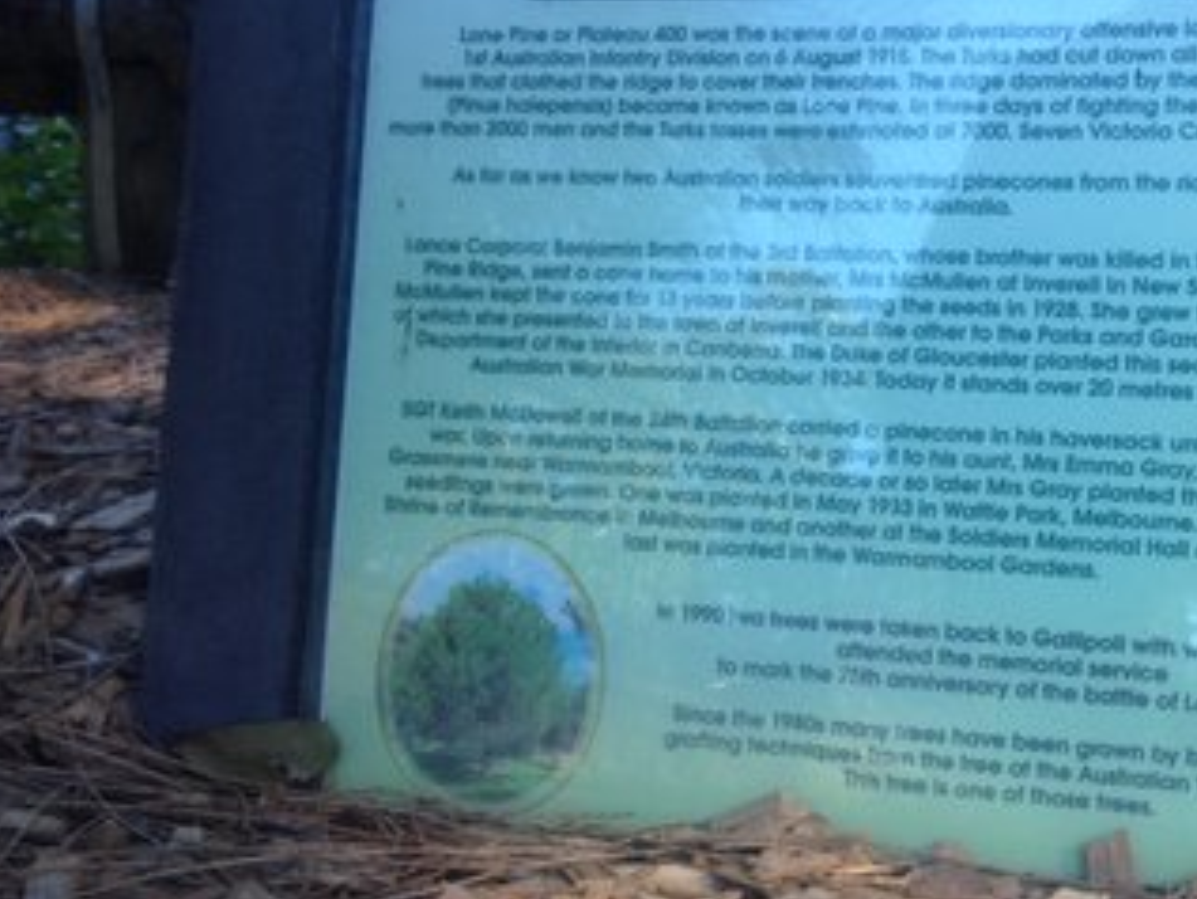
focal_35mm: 53
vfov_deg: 27.5
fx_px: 1833
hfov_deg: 35.7
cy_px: 404
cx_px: 812
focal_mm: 4.28
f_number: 2.4
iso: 80
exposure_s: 1/120
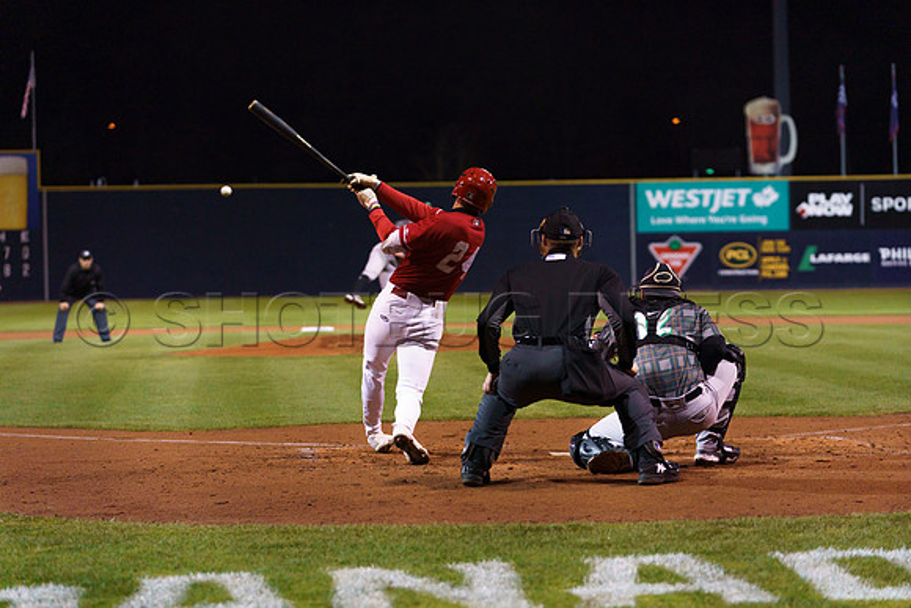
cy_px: 304
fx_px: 2582
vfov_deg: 13.4
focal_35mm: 102
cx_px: 456
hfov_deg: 20.0
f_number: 3.2
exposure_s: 1/1000
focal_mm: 102
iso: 2000
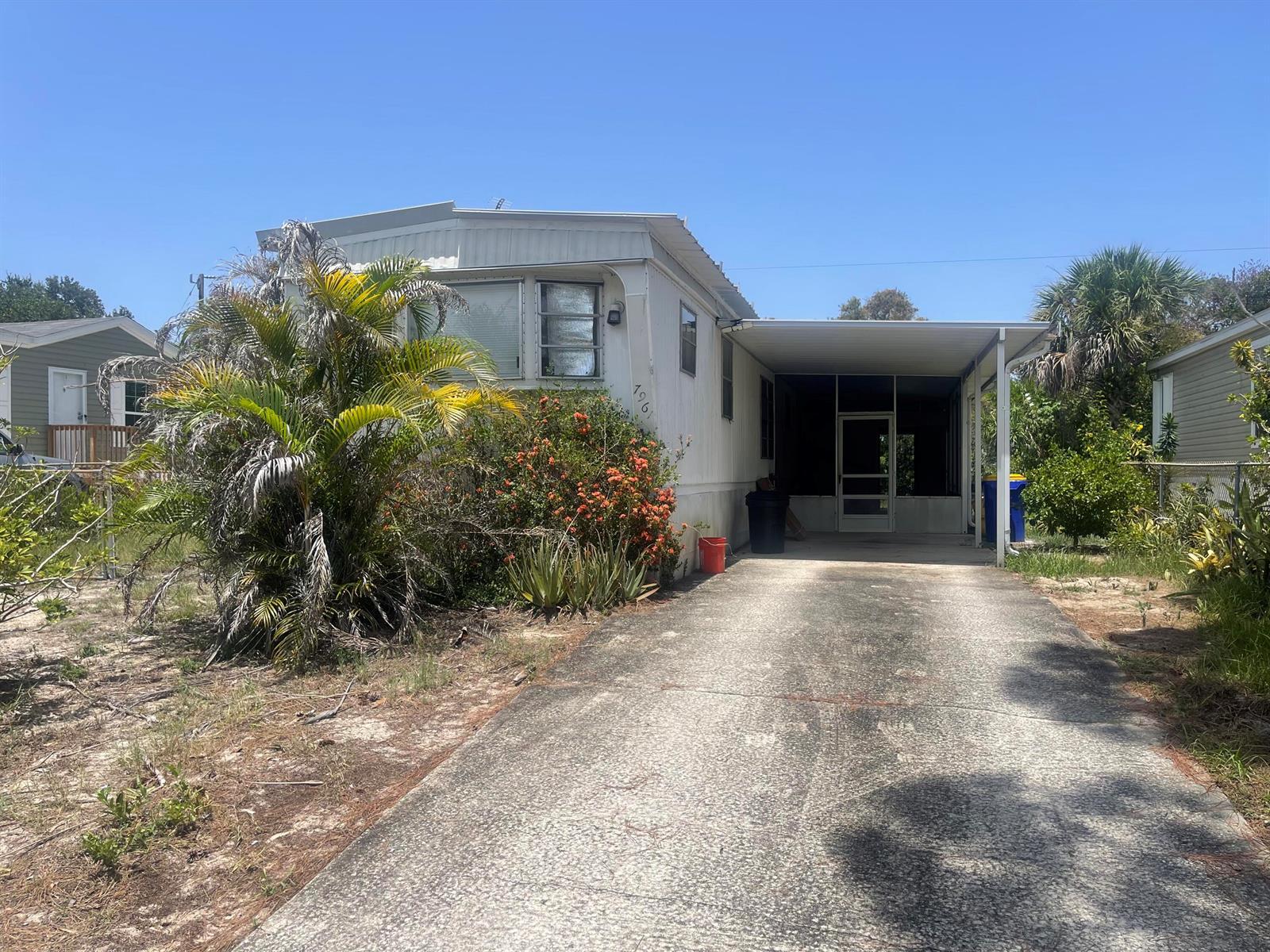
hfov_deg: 69.4
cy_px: 476
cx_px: 635
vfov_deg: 54.9
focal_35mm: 25
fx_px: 917
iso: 32
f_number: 1.6
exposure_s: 1/2857
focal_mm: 5.1
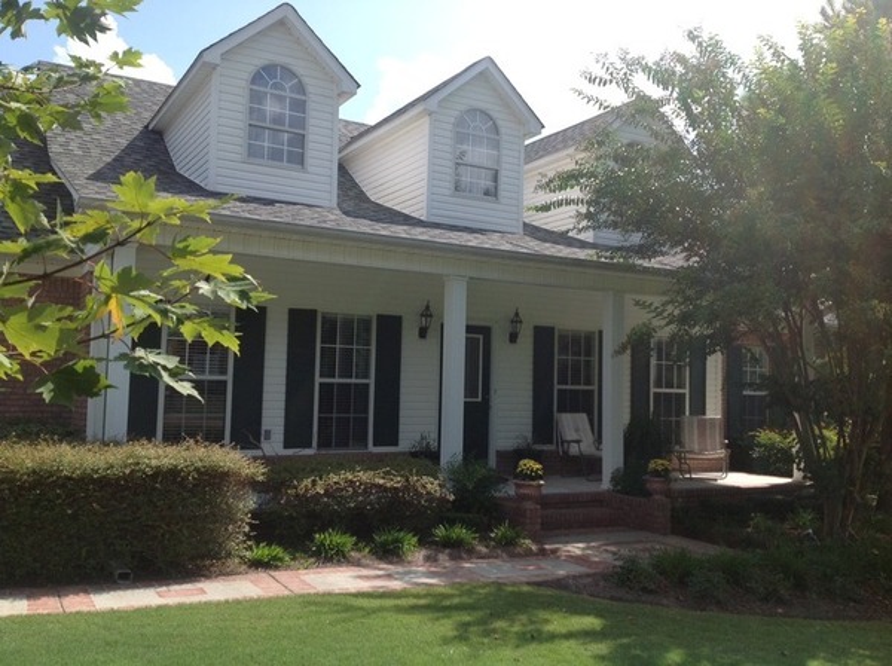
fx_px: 900
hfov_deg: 52.7
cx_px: 446
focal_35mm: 35
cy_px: 333
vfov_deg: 40.6
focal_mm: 4.28
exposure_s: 1/1513
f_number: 2.4
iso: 50
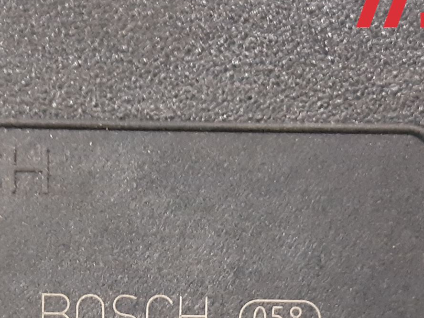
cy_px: 314
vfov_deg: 23.5
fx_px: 735
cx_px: 160
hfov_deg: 32.0
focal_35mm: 60
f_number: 1.7
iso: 320
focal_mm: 3.93
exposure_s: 1/25
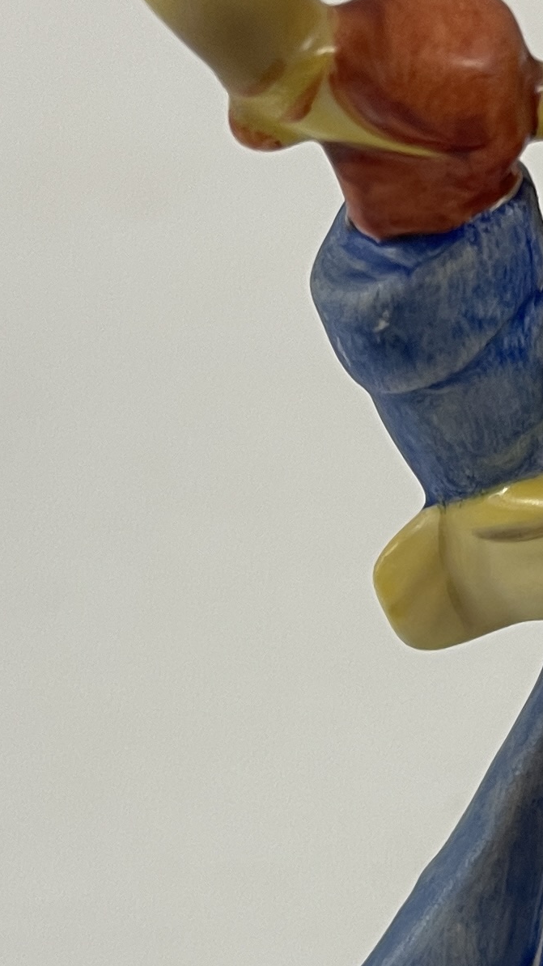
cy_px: 796
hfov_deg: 13.0
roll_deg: -1.7
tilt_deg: -25.5
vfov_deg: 22.8
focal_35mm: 92
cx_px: 495
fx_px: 2357
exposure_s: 1/50
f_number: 1.6
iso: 80
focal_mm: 5.1
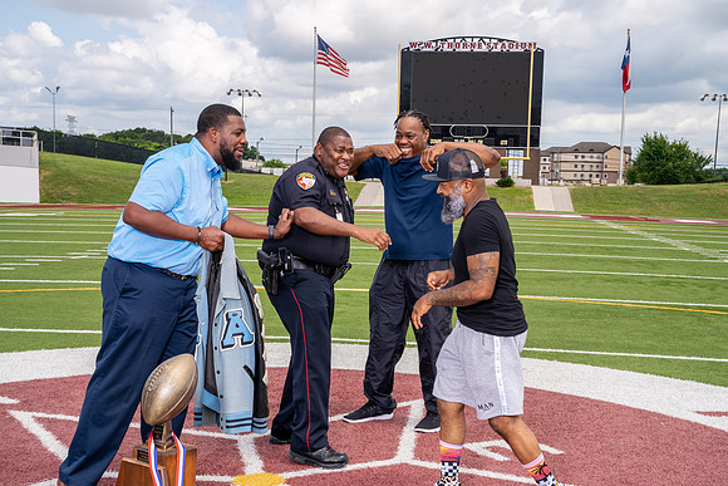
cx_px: 364
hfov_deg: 37.5
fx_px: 1072
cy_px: 243
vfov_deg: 25.5
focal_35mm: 53
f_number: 11
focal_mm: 53
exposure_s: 1/200
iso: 100
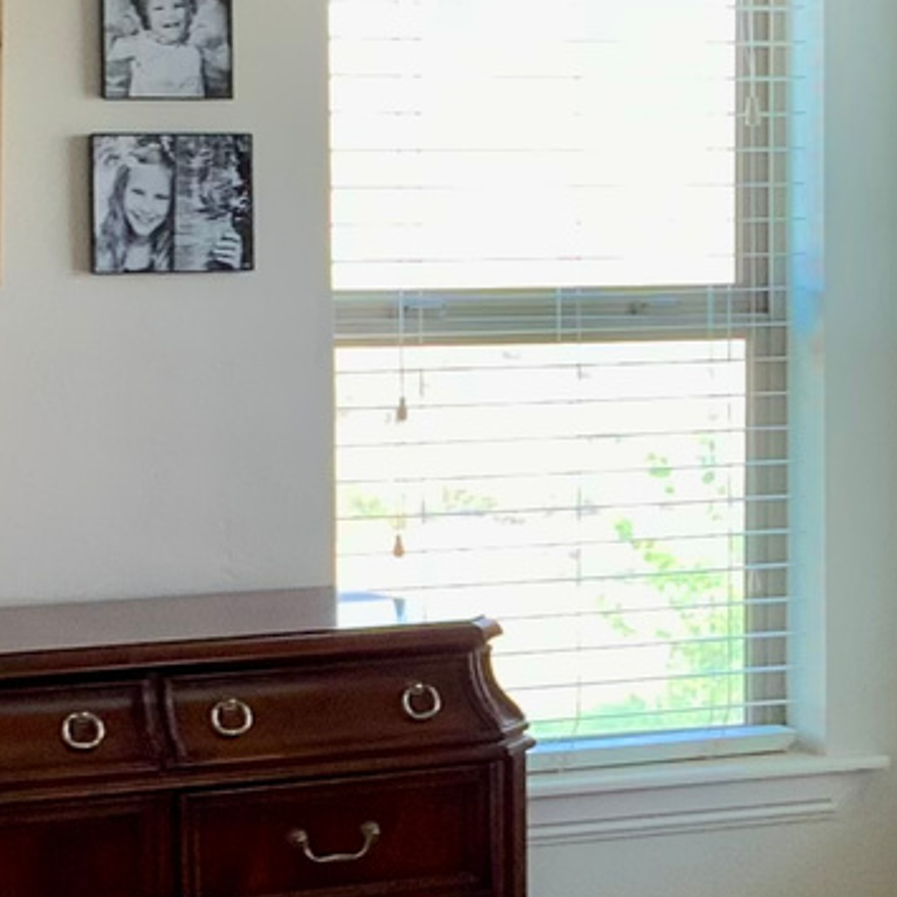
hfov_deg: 11.8
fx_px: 4339
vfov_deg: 11.8
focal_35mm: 148
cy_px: 526
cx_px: 705
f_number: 1.8
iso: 40
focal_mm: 3
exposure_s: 1/60
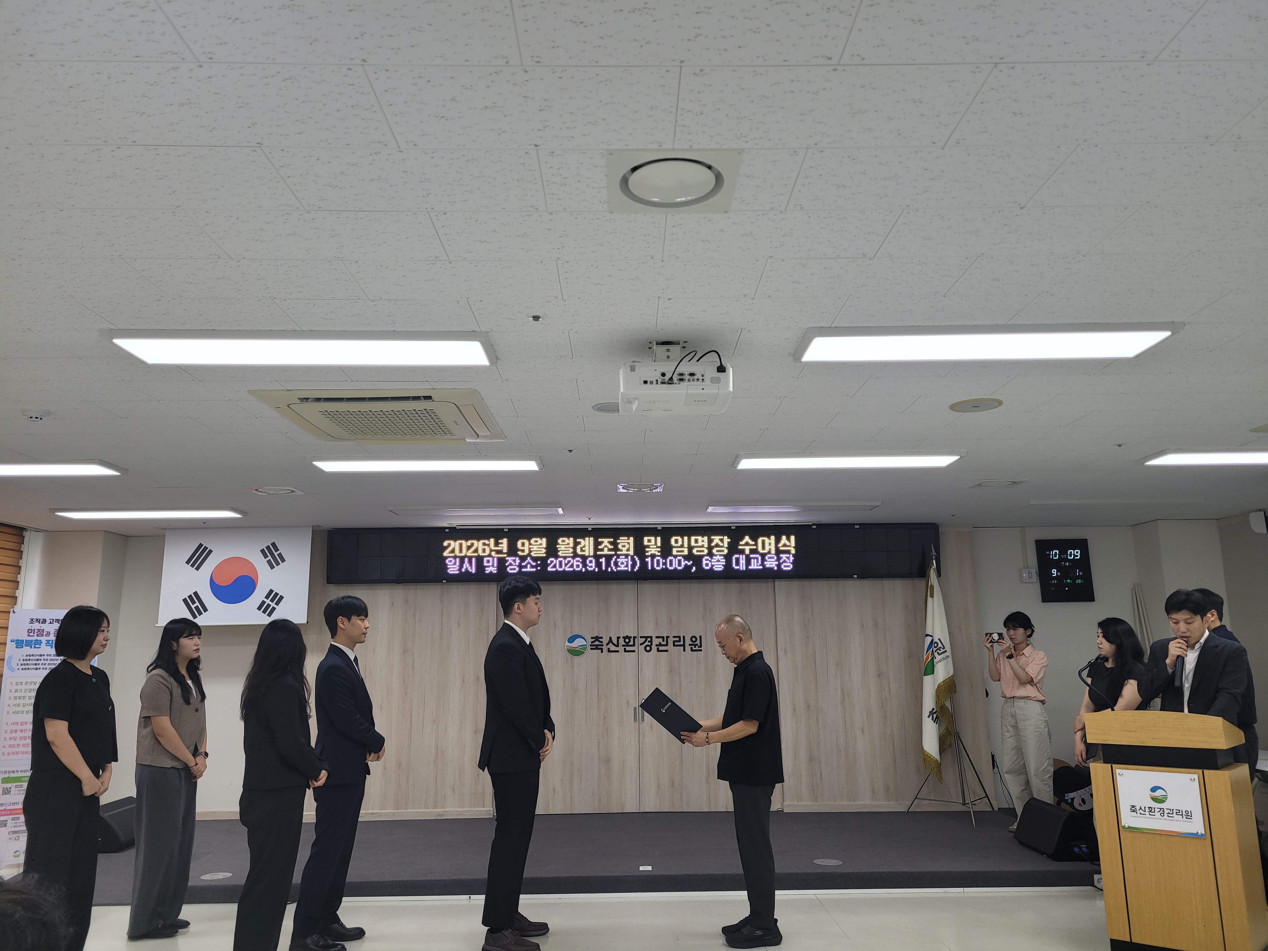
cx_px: 634
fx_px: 952
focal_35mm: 26
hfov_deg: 67.3
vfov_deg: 53.1
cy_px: 476
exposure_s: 1/120
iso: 50
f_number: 1.8
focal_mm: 5.4
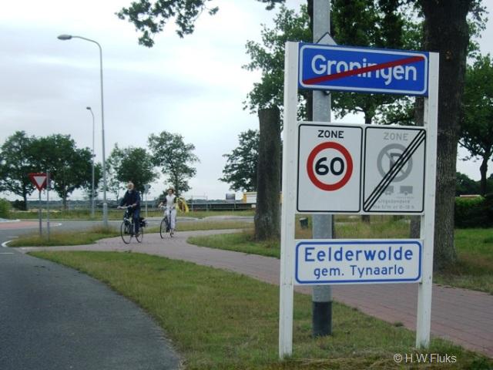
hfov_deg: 49.0
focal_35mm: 38
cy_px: 185
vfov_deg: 37.7
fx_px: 541
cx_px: 246
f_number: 2.8
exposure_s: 1/320
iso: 64
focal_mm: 7.9
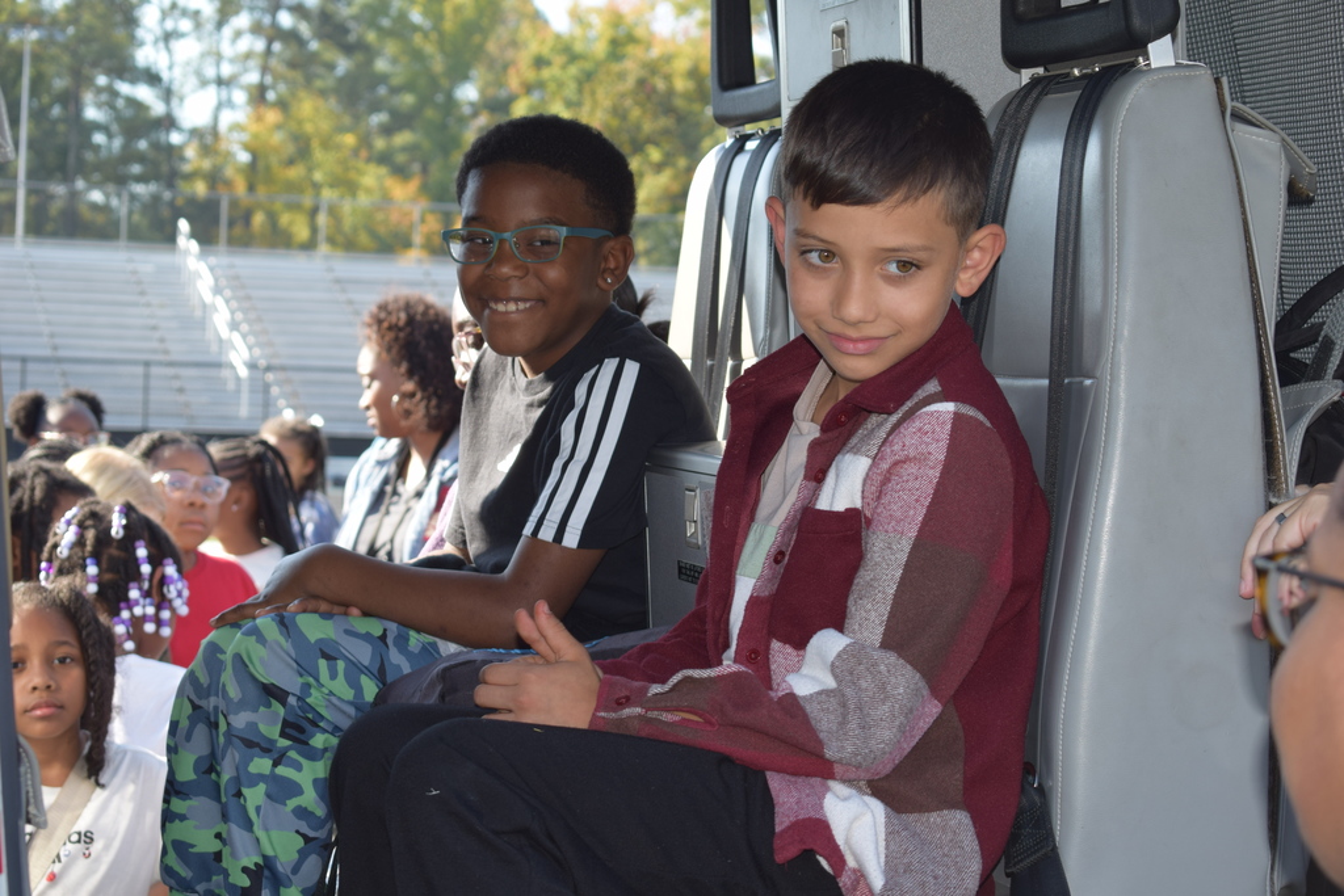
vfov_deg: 16.6
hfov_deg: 24.6
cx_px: 672
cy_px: 448
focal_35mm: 82
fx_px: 3080
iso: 140
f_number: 5.6
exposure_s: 1/125
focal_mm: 55
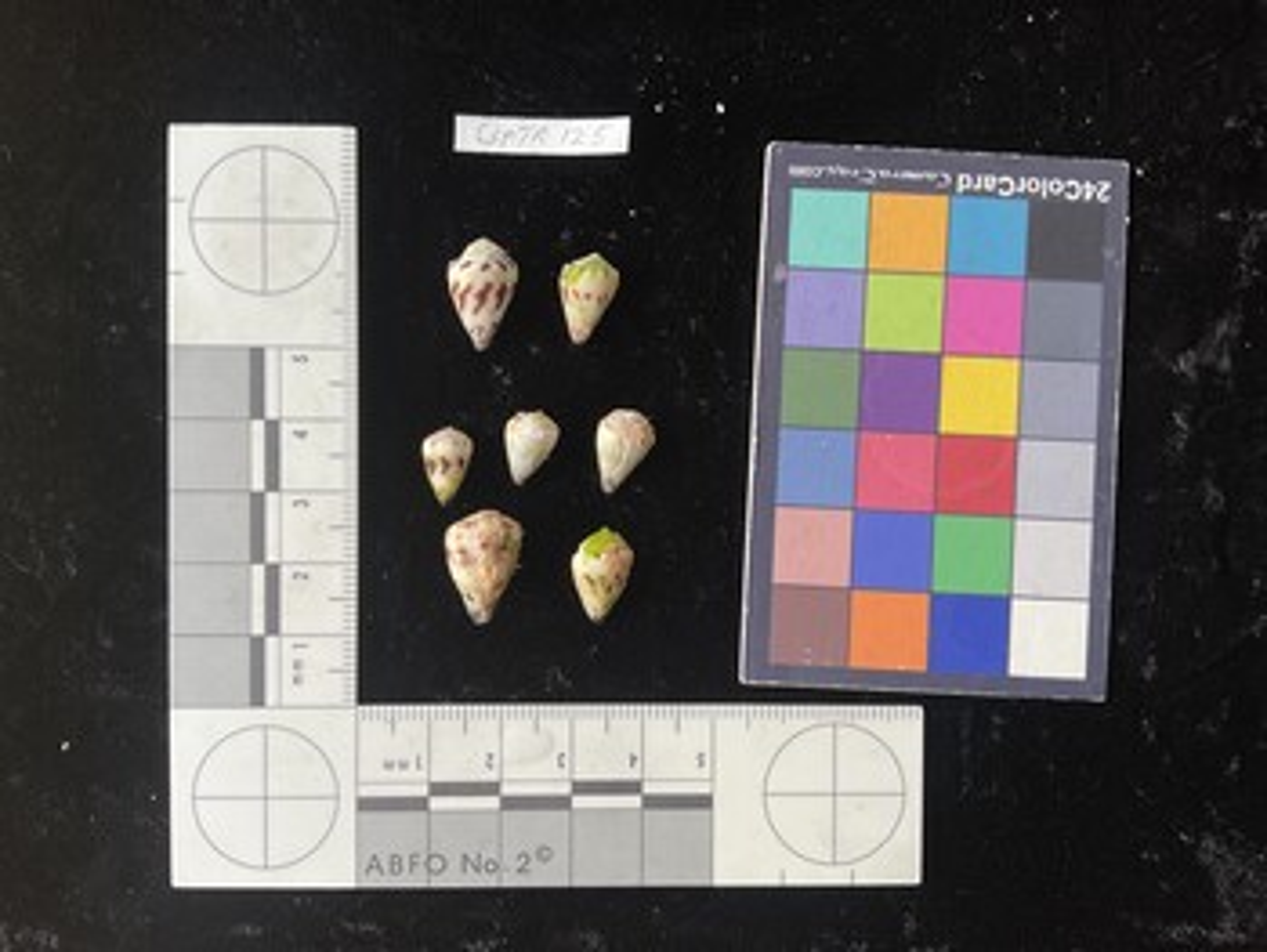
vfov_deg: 48.3
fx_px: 1062
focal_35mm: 29
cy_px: 476
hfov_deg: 61.6
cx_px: 634
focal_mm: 3
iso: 25
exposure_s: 1/120
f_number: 1.8
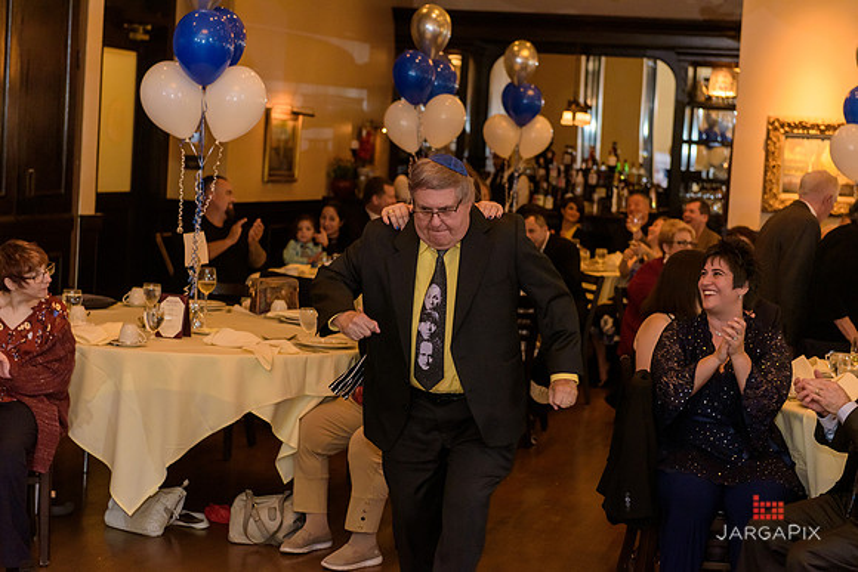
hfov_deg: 28.8
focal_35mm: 70
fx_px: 1669
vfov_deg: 19.5
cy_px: 286
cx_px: 429
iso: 1600
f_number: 3.2
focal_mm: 70
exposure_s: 1/125
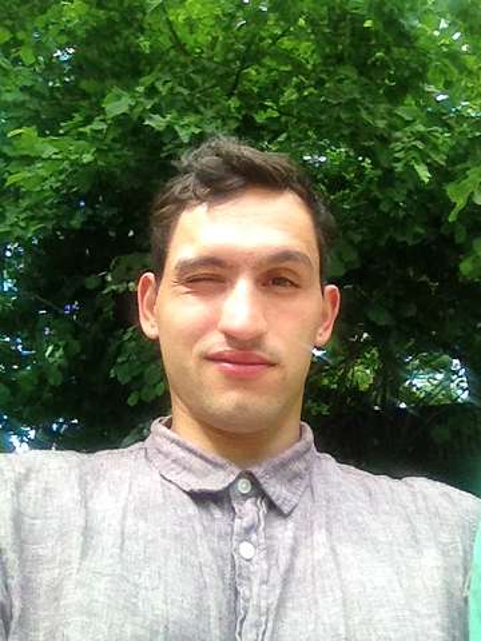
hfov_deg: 40.7
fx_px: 648
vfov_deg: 52.6
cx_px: 240
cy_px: 320
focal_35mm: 35
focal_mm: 1.85
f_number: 2.4
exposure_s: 1/796
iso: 125
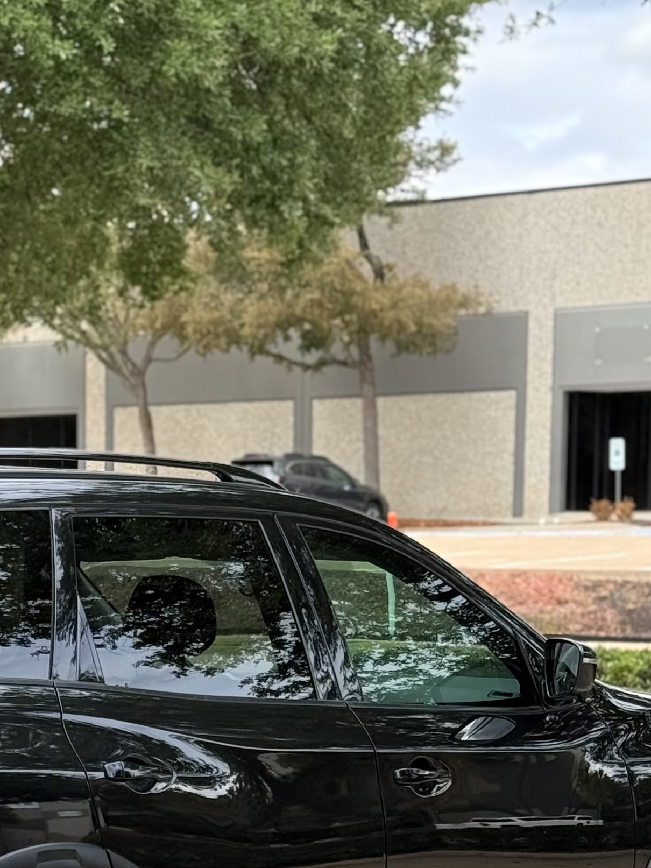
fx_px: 3009
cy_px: 880
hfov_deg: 12.2
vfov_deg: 16.1
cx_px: 30
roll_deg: +0.0
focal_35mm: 120
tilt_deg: -6.6
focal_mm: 6.76
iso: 80
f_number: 1.78
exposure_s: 1/1377
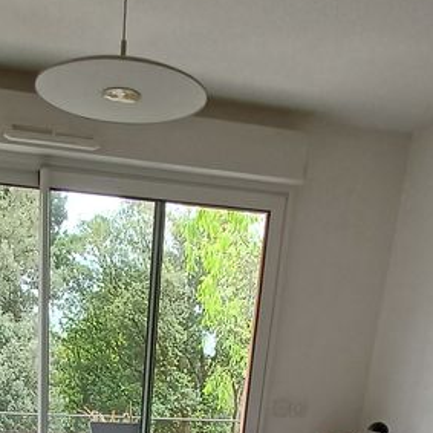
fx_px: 708
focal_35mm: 50
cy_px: 669
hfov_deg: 33.6
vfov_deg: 25.0
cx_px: 129
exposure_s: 1/100
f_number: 2.2
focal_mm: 1.64
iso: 80
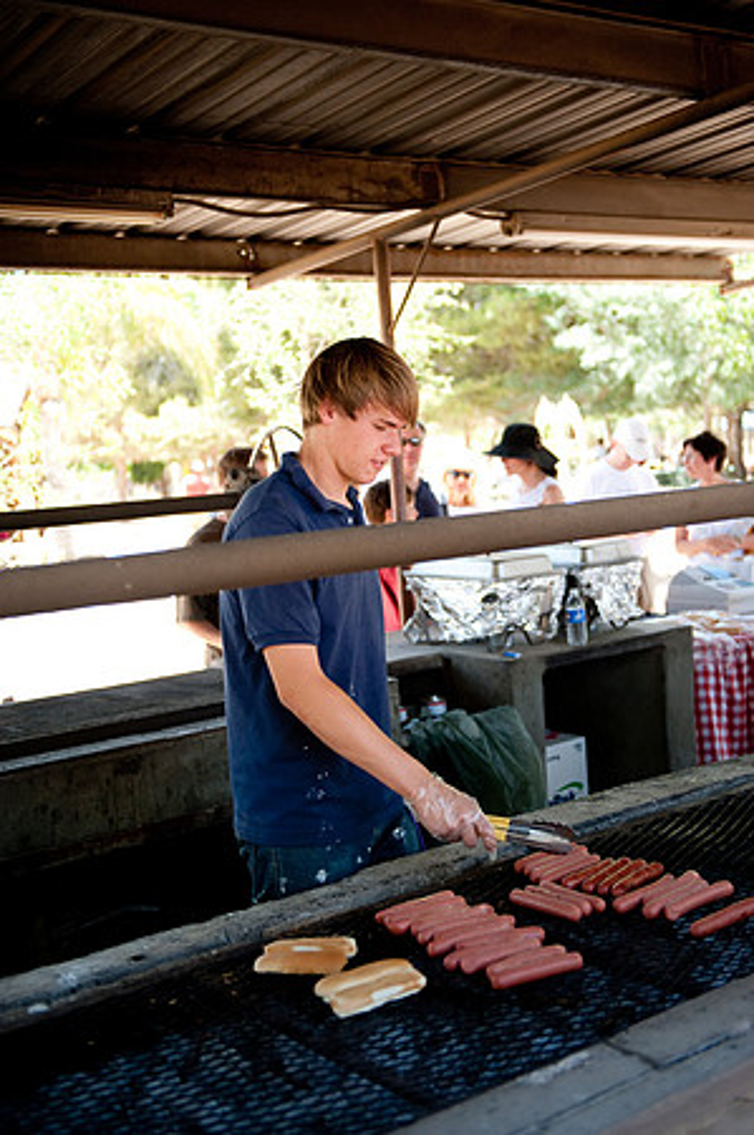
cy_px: 568
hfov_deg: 30.4
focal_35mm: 44
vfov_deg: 44.5
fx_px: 1385
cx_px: 377
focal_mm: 44
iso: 500
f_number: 2.8
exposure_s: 1/1000
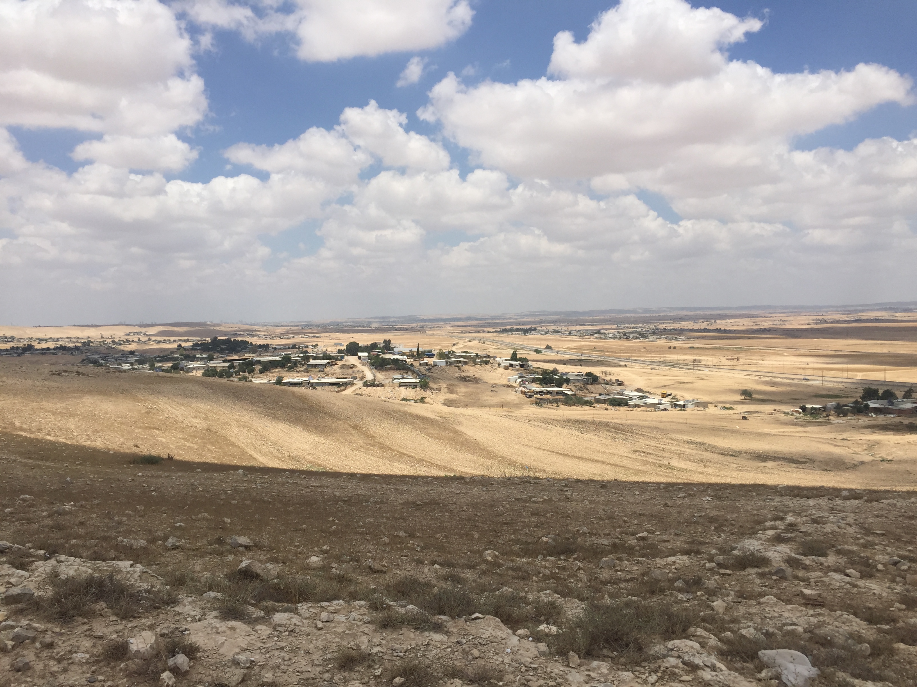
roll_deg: +0.2
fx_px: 768
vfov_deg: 48.2
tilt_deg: -2.8
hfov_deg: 61.7
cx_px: 458
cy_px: 344
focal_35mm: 29
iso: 32
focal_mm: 4.15
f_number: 2.2
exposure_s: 1/4405
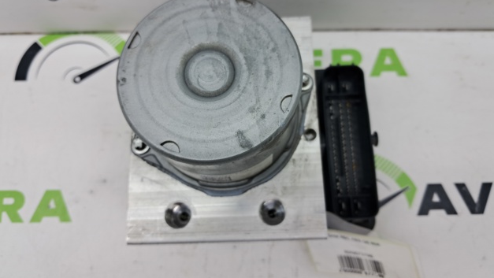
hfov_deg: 64.3
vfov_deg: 38.9
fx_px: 393
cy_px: 122
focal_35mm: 30
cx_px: 251
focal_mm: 4
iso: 50
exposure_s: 1/50
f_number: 1.8
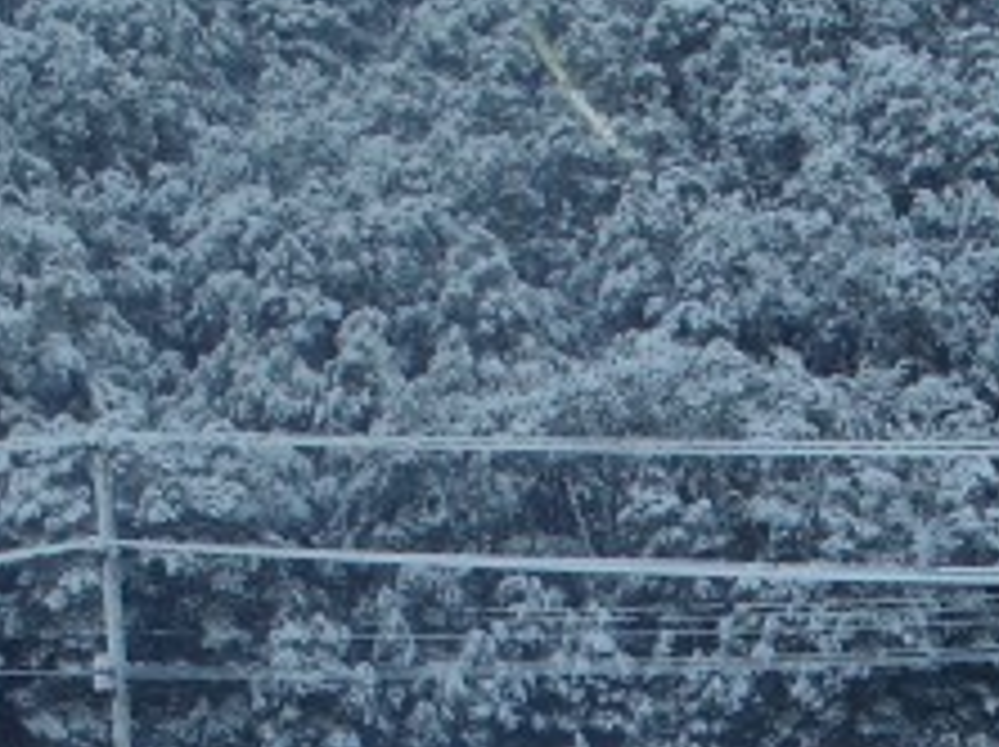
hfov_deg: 14.2
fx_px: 3949
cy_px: 1152
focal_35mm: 137
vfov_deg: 10.4
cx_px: 994
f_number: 4
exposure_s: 1/353
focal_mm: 7.8
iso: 50
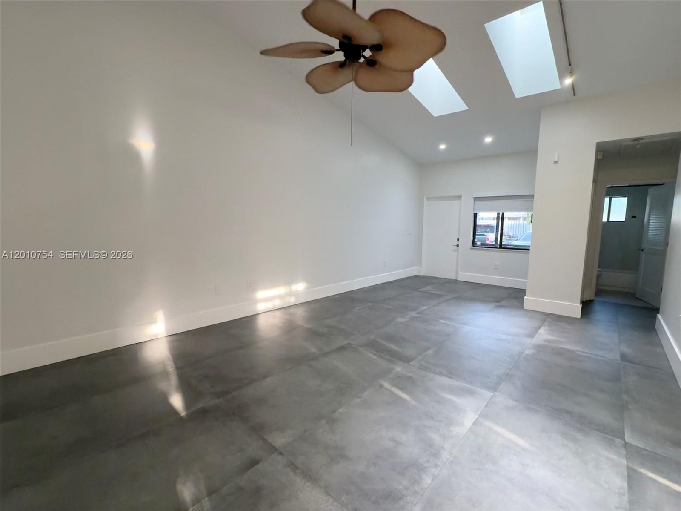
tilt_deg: -6.6
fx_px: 275
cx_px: 340
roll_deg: -0.7
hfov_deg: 102.1
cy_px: 256
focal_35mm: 14
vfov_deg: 85.7
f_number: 2.2
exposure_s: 1/60
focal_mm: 2.22
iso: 100
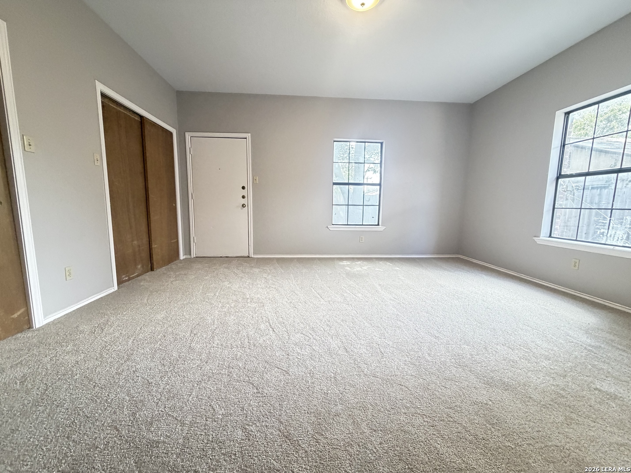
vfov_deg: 85.7
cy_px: 236
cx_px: 316
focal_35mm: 14
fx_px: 255
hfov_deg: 102.1
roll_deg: -0.2
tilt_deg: -6.7
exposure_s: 1/60
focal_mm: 2.22
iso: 500
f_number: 2.2
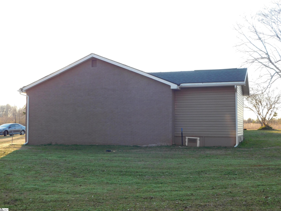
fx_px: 365
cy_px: 106
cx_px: 140
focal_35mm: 45
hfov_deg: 42.1
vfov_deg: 32.2
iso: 125
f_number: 3.7
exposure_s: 1/125
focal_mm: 8
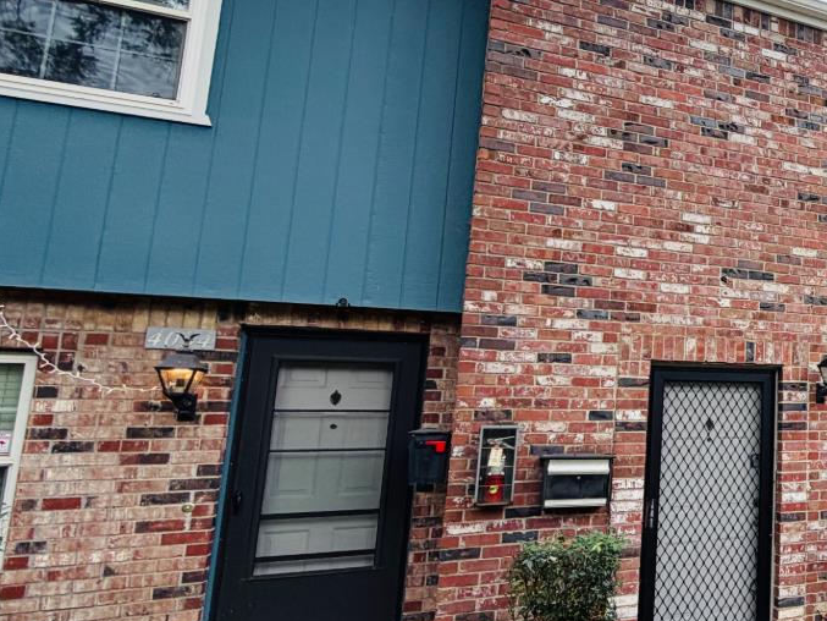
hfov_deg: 44.3
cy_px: 306
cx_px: 913
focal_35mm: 31
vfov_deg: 45.5
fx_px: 741
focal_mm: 2.22
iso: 40
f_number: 2.2
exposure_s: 1/257
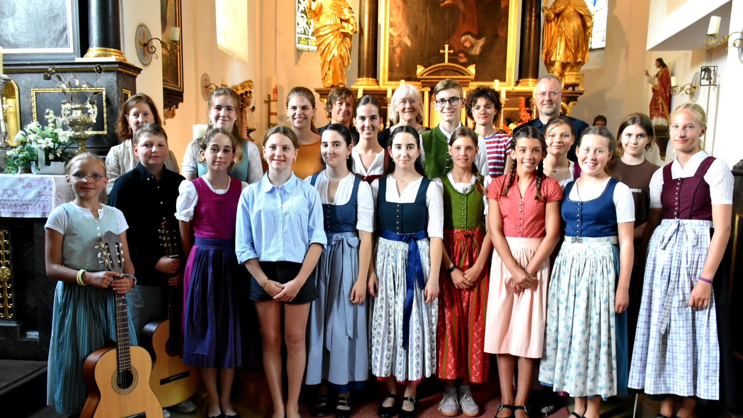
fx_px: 630
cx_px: 370
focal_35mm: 32
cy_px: 249
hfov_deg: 61.0
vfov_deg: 36.5
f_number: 3.5
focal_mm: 20
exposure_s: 1/60
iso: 2200
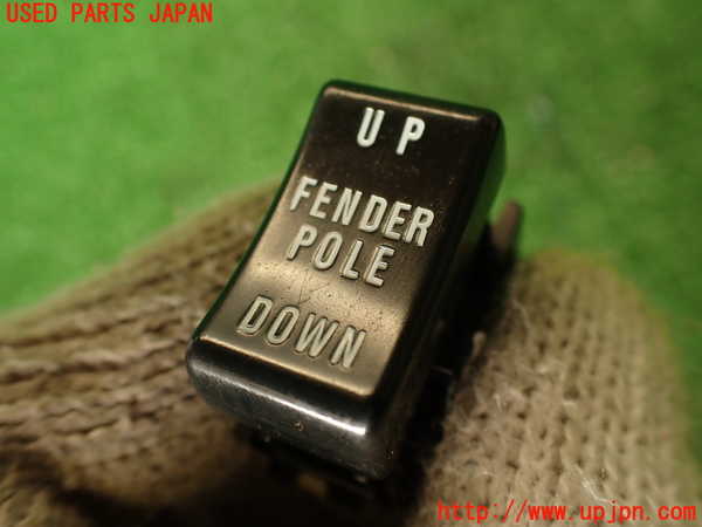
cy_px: 264
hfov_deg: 60.0
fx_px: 608
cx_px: 351
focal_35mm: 30
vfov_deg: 46.8
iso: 160
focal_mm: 5.4
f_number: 2.3
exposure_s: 1/60
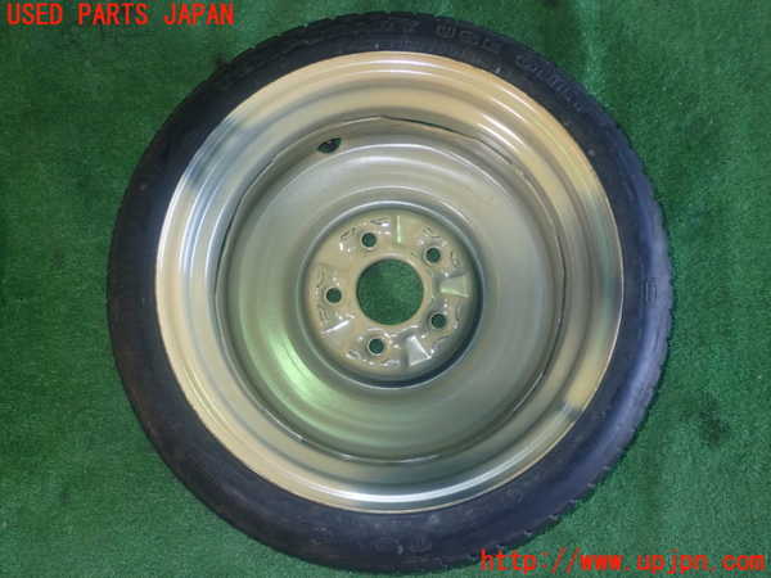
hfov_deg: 45.8
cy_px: 289
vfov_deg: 35.1
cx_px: 386
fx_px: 913
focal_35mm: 41
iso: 320
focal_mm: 7.31
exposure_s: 1/40
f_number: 2.8
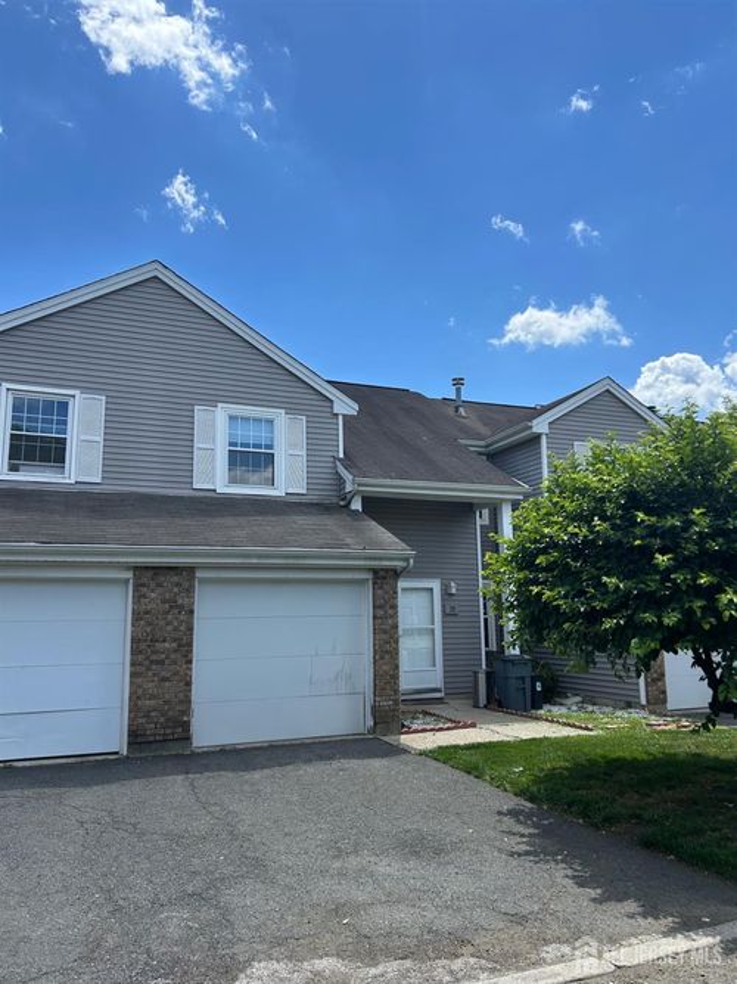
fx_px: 738
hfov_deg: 53.0
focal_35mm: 26
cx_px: 368
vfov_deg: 67.3
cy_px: 492
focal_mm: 5.7
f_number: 1.5
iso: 50
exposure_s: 1/3077
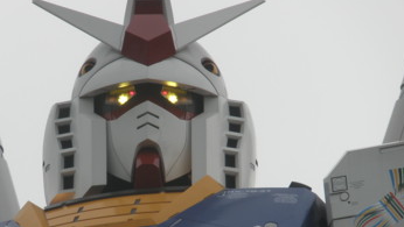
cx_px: 151
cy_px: 165
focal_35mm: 337
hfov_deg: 6.4
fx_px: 3612
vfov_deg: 3.6
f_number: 5.2
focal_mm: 42.1
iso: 64
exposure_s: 1/250
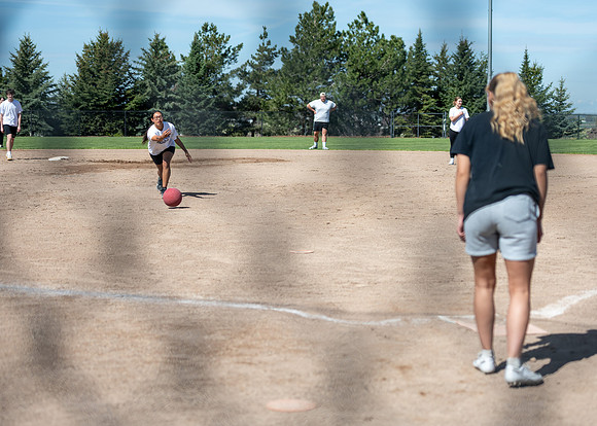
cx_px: 340
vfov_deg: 18.3
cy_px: 200
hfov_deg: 25.4
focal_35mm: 78
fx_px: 1321
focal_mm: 70
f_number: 2.8
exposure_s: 1/2000
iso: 64
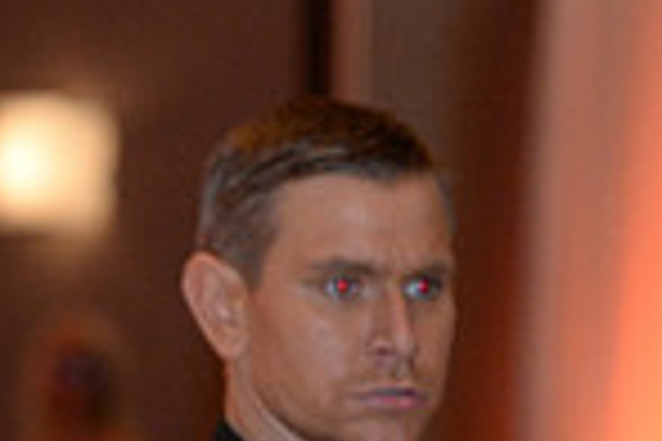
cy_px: 668
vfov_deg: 2.7
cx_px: -207
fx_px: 9433
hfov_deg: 4.0
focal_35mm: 513
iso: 4000
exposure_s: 1/250
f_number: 3.5
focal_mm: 130
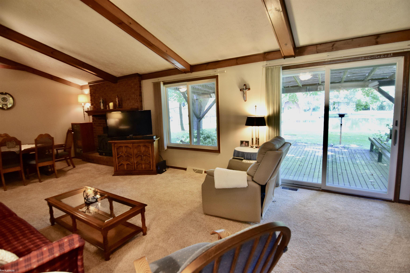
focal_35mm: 16
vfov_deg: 72.1
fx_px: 188
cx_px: 205
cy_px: 136
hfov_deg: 95.0
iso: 800
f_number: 4
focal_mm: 11
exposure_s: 1/60
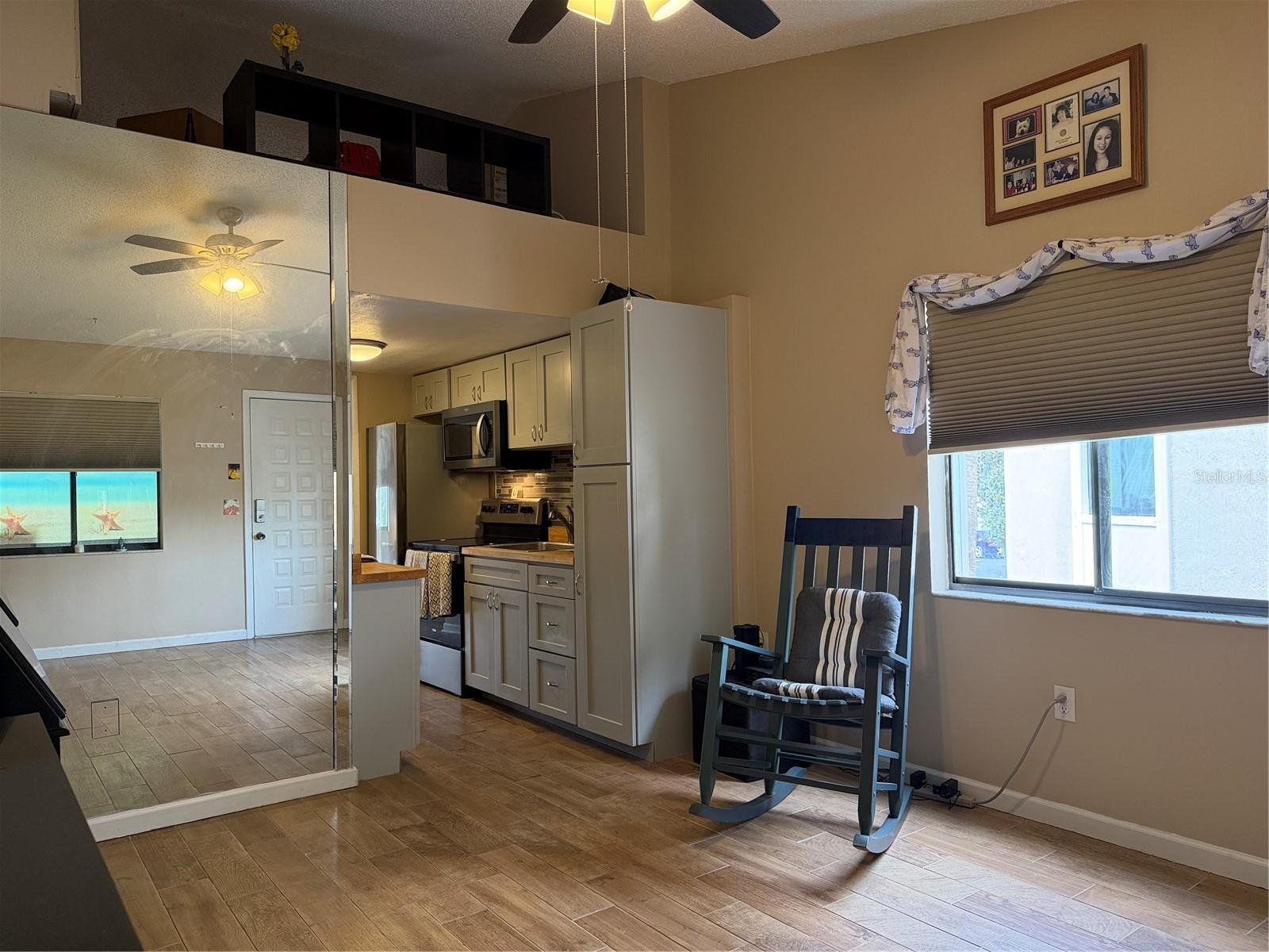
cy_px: 476
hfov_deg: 71.6
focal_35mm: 24
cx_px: 634
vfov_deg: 56.8
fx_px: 880
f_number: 1.78
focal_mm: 6.76
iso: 320
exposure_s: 1/120
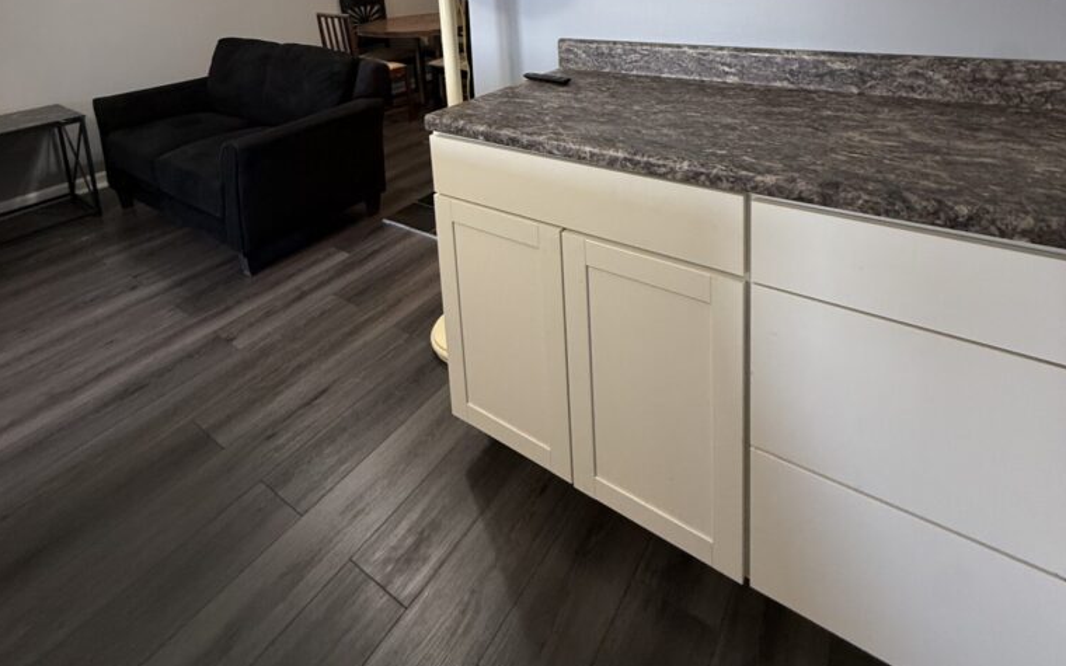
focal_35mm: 20
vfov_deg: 51.5
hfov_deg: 85.1
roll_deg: +1.5
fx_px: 581
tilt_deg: -7.7
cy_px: 48
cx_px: 530
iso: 250
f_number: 2.2
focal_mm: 2.22
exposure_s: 1/60
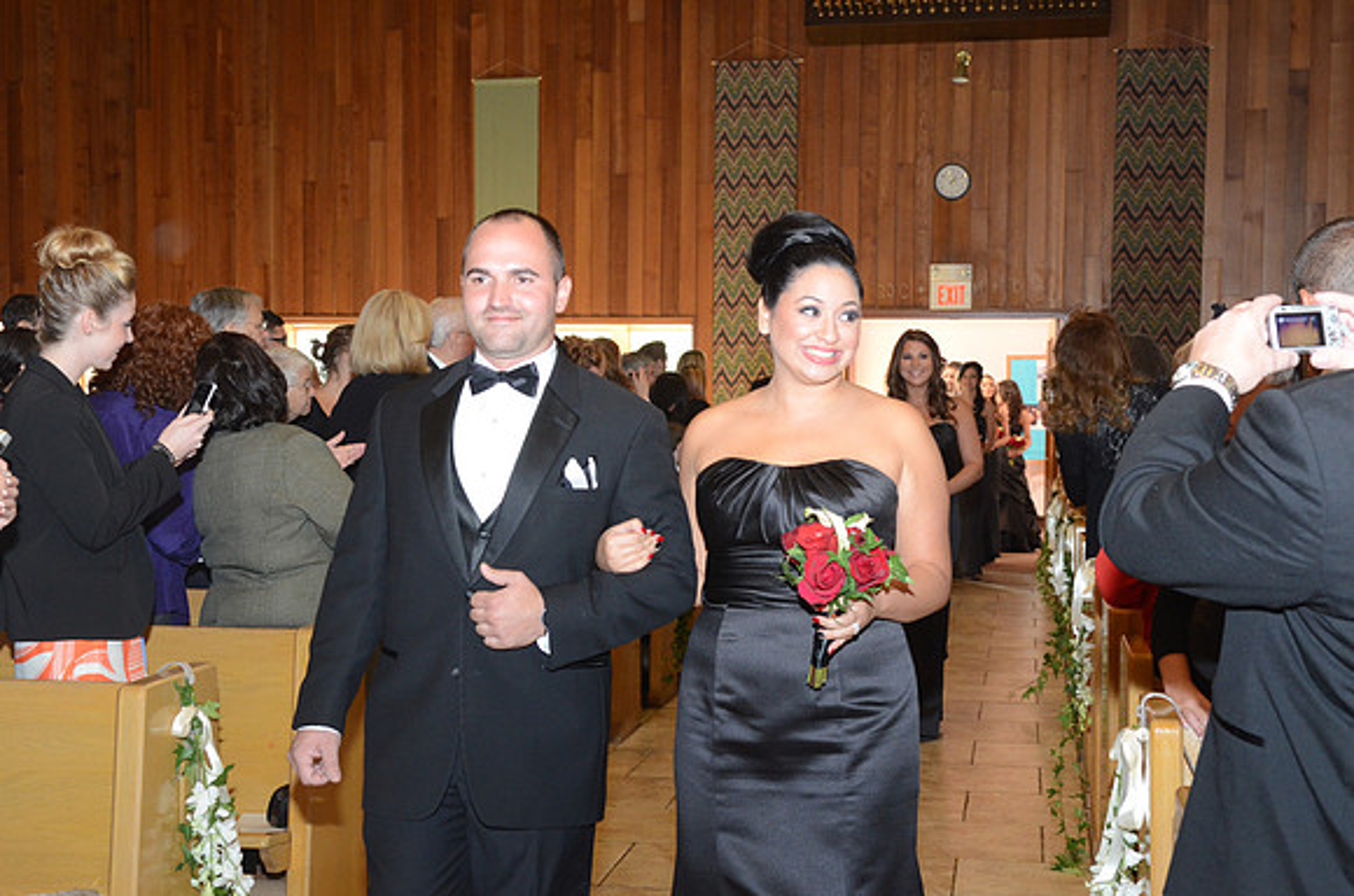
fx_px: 1801
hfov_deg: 41.2
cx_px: 677
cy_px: 448
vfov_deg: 27.9
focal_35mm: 48
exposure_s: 1/60
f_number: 5.6
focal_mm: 32
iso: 1600
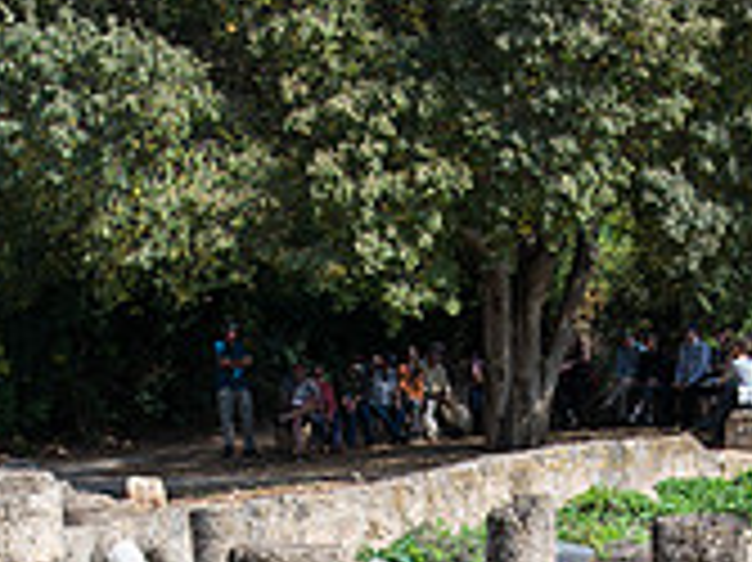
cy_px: 830
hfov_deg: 18.4
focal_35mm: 107
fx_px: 2323
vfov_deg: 13.1
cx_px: 410
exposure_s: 1/1600
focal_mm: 32
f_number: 2.8
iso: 100
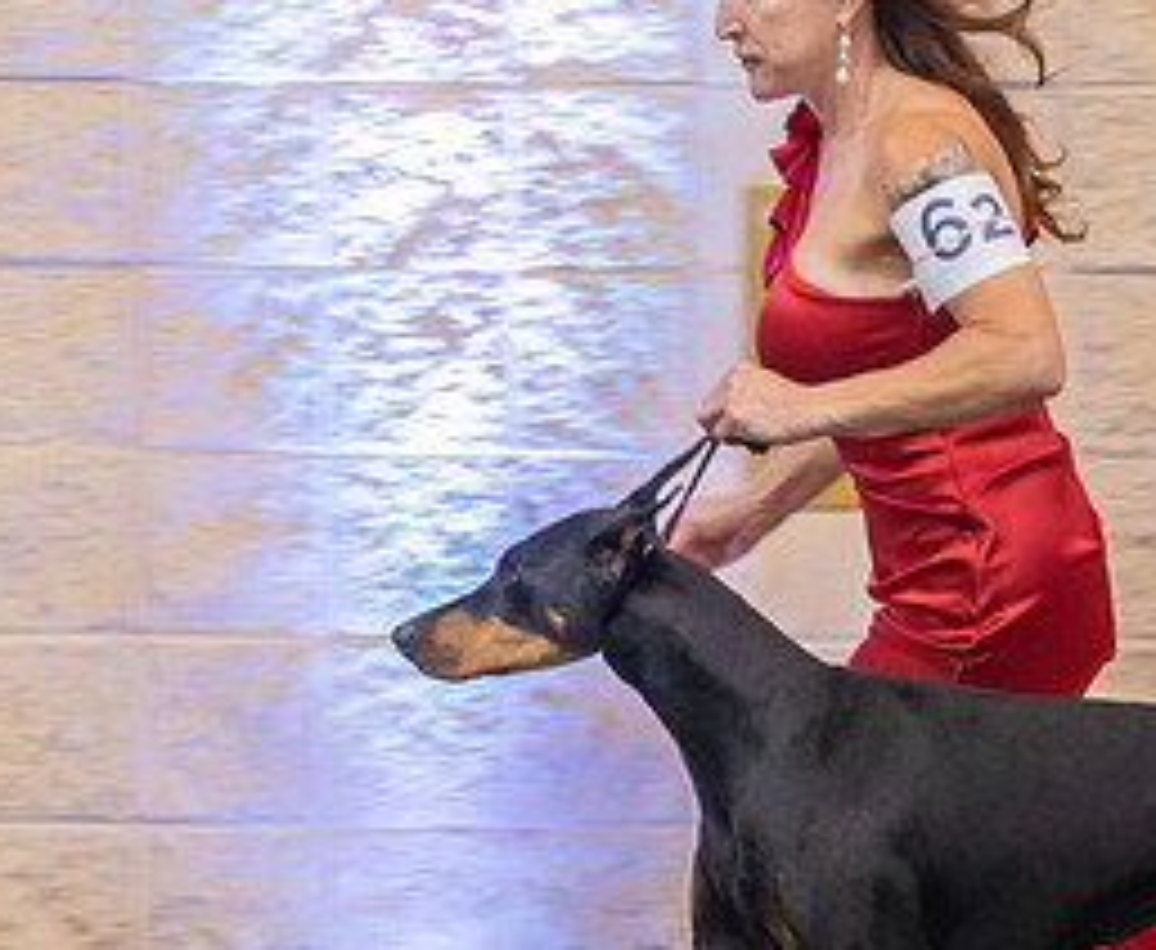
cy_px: 652
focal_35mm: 337
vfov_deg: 4.7
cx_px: 762
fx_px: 11649
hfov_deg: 5.7
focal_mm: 118
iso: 2000
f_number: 2.8
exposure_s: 1/160
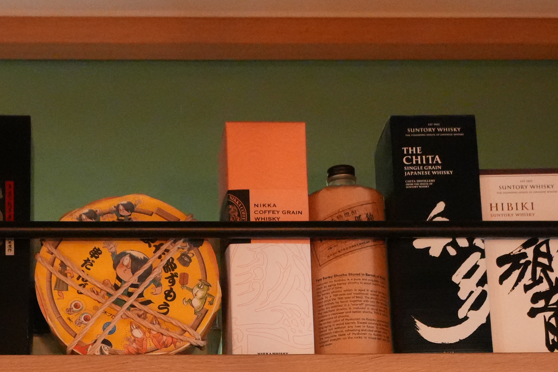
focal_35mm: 78
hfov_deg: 25.7
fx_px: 1213
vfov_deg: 16.7
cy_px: 446
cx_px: 153
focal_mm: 21
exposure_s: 1/90
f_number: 4
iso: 6400
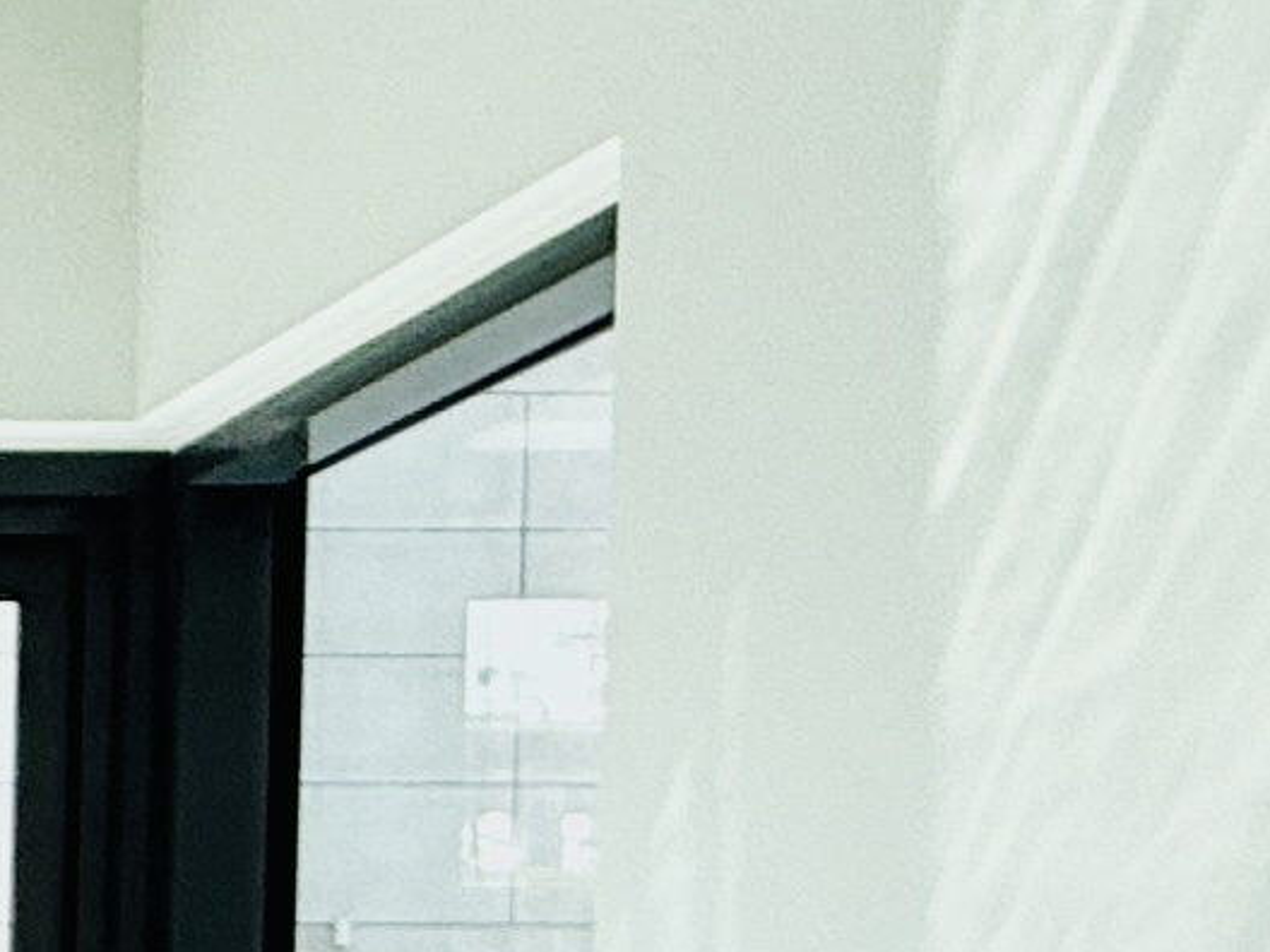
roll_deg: +0.0
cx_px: -1251
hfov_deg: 15.0
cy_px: 1555
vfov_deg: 12.9
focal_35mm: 107
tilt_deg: -3.3
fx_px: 3926
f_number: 2.2
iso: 50
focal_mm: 2.22
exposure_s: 1/280
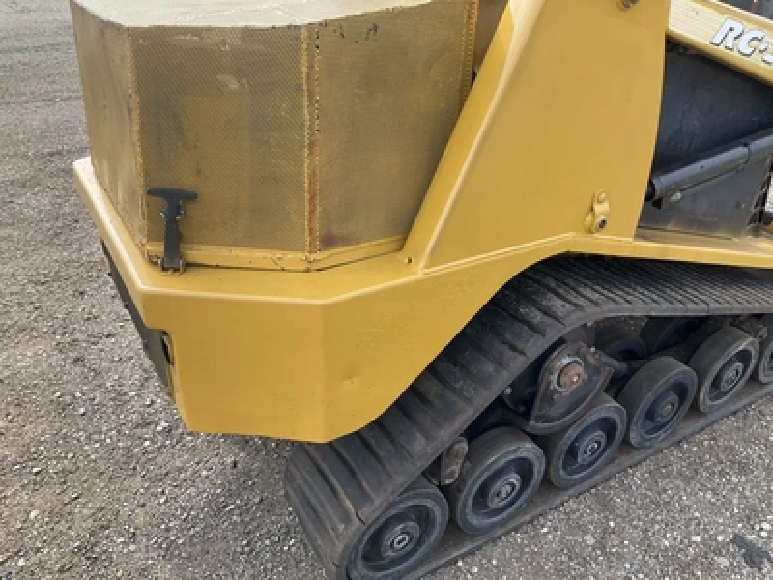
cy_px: 290
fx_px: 648
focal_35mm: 29
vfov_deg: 48.2
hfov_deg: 61.7
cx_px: 386
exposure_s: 1/348
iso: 25
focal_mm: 3
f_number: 1.8
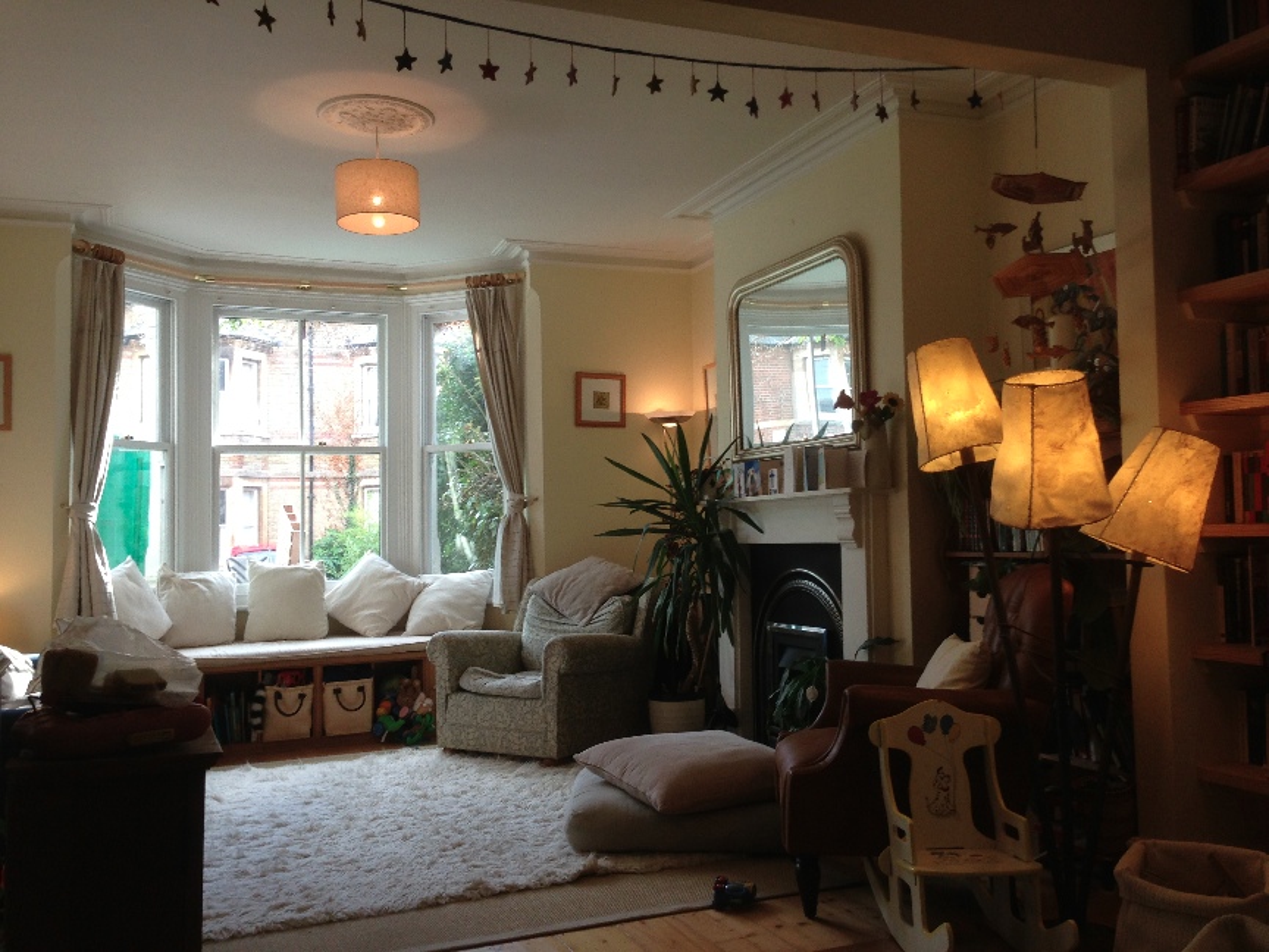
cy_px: 476
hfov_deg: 55.4
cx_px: 634
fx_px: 1210
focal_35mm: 33
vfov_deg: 42.9
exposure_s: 1/120
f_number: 2.4
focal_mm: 4.13
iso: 80
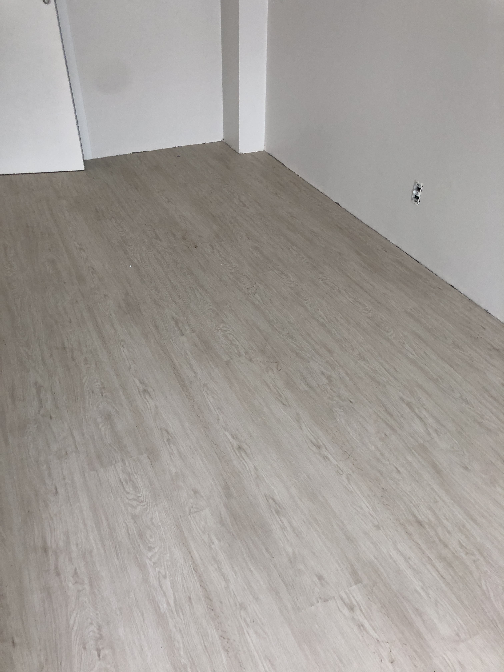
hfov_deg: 49.7
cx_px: 252
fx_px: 544
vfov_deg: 63.4
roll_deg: -3.7
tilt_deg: -35.3
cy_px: 336
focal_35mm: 28
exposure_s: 1/30
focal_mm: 4
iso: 25
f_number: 1.8
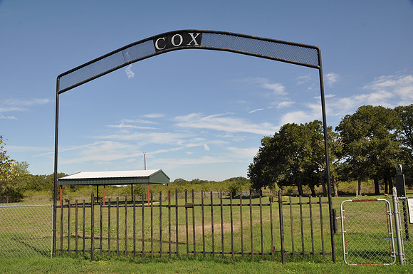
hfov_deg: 62.0
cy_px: 137
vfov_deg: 43.5
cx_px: 206
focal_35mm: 30
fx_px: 344
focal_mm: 20
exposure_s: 1/160
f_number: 13
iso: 200
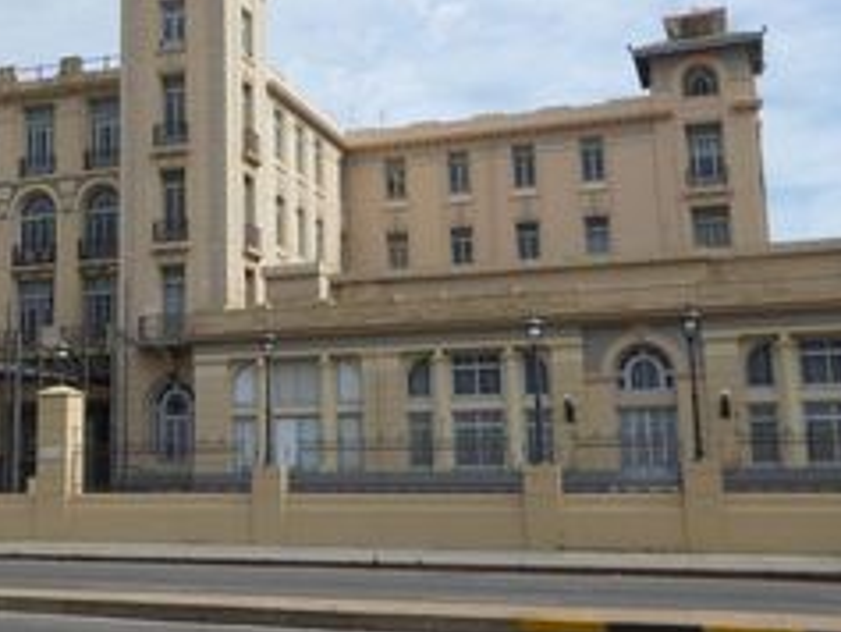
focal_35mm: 54
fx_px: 1313
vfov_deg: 27.0
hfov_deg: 34.7
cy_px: 245
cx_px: 195
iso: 80
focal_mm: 5.4
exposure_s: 1/1000
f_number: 3.5
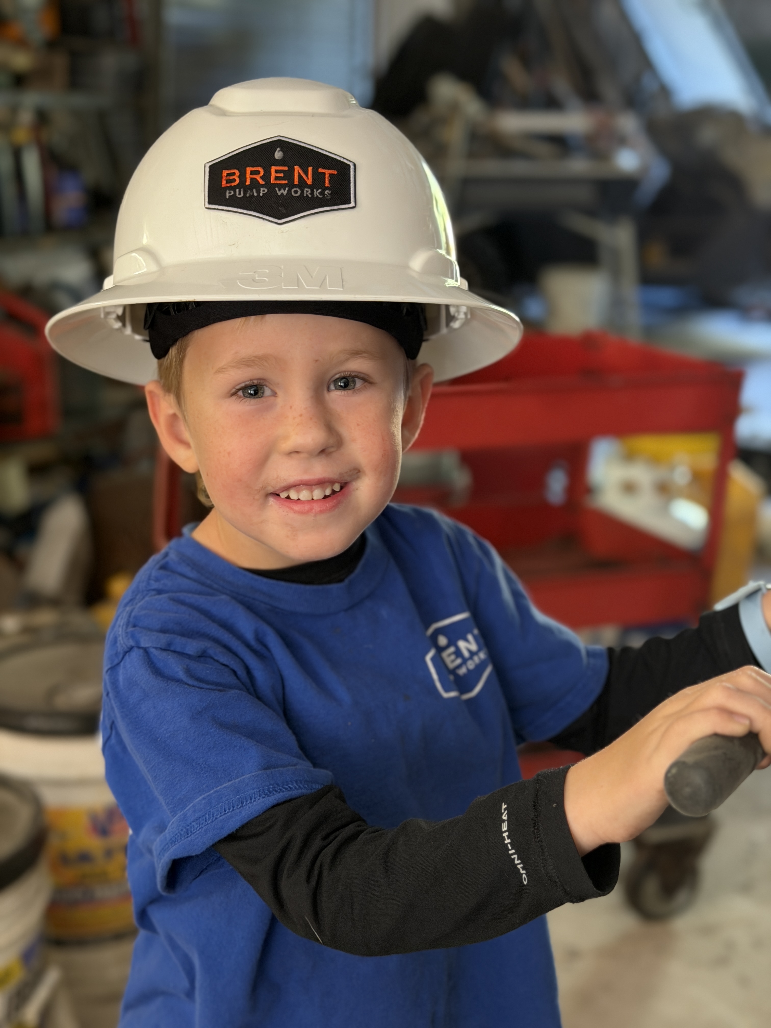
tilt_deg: -16.8
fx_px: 1425
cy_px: 514
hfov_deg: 30.3
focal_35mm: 48
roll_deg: -1.4
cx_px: 386
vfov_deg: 39.7
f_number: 1.78
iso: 250
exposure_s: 1/56
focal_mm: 6.76
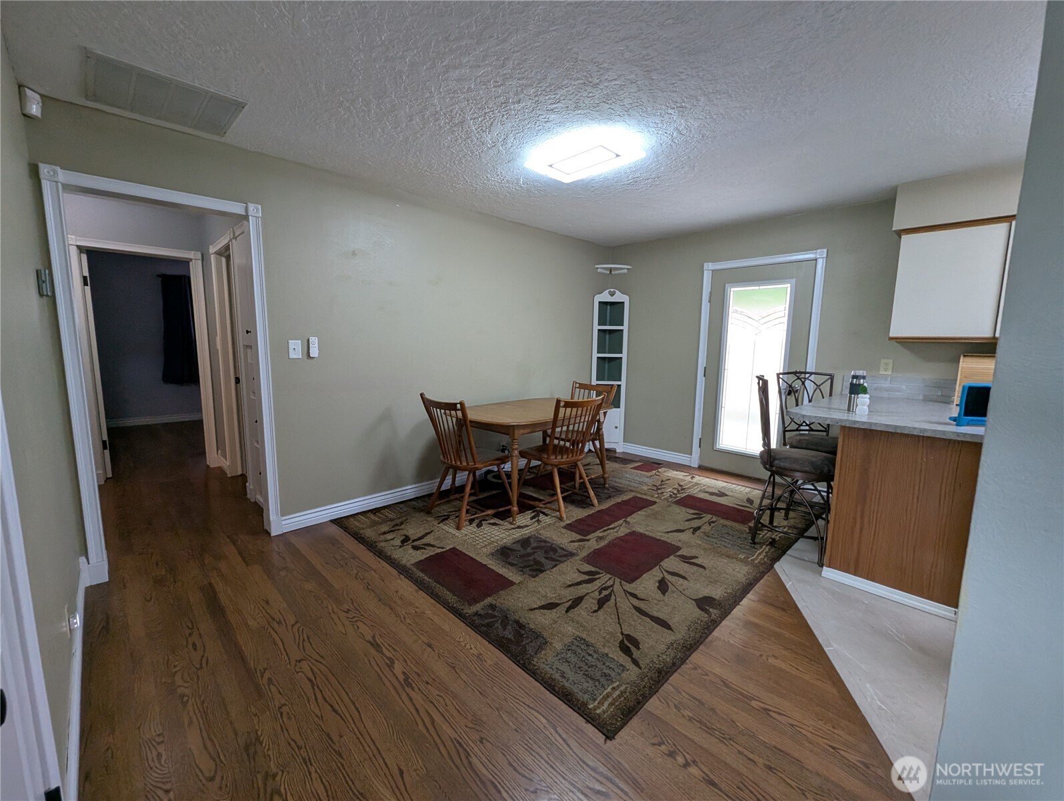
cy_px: 400
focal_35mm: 13
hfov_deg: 106.1
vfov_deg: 90.0
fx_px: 400
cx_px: 532
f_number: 2.2
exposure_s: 1/65.8
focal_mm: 1.95
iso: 211
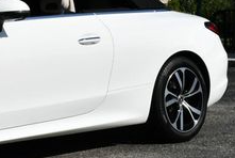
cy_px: 2
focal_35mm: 116
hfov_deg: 16.6
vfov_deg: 11.7
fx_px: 758
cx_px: -75
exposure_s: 1/400
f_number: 10
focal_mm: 20
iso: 100
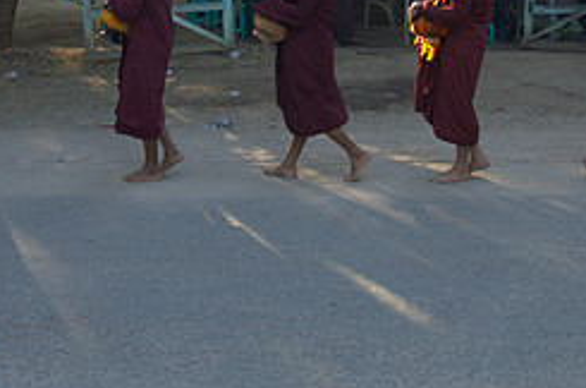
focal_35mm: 64
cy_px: -10
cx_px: 361
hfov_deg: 31.4
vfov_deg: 20.4
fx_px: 1039
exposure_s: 1/80
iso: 320
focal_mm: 18
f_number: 4.5
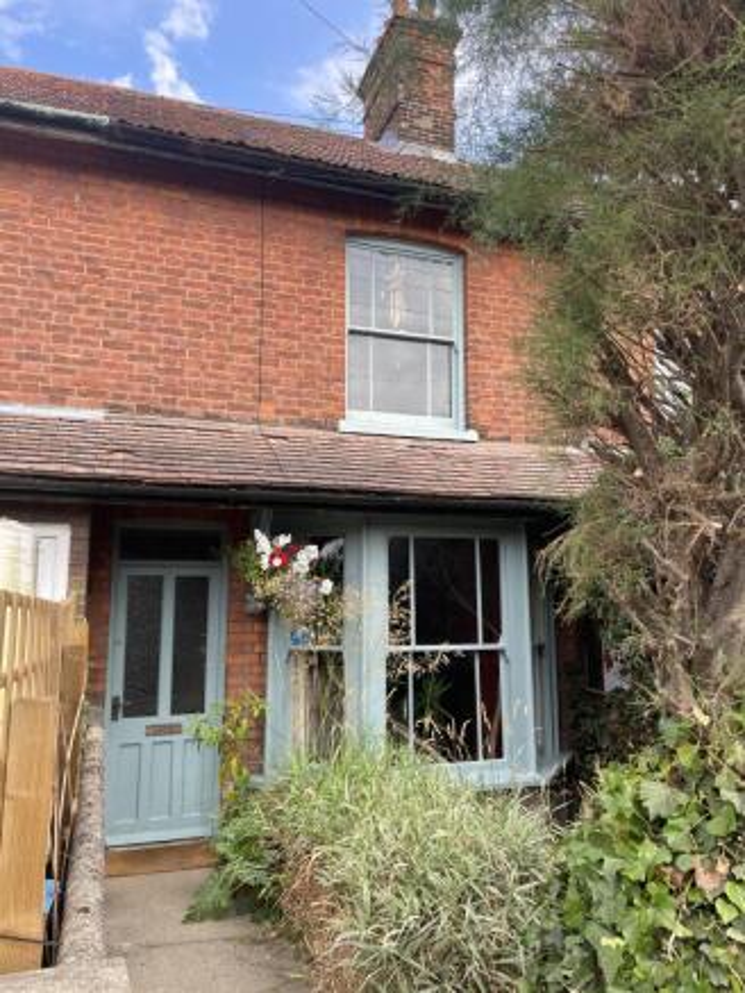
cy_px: 496
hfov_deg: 53.1
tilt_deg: +6.9
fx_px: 746
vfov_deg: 67.3
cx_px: 372
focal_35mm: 26
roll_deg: +1.0
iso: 32
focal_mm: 4.2
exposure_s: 1/407
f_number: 1.6
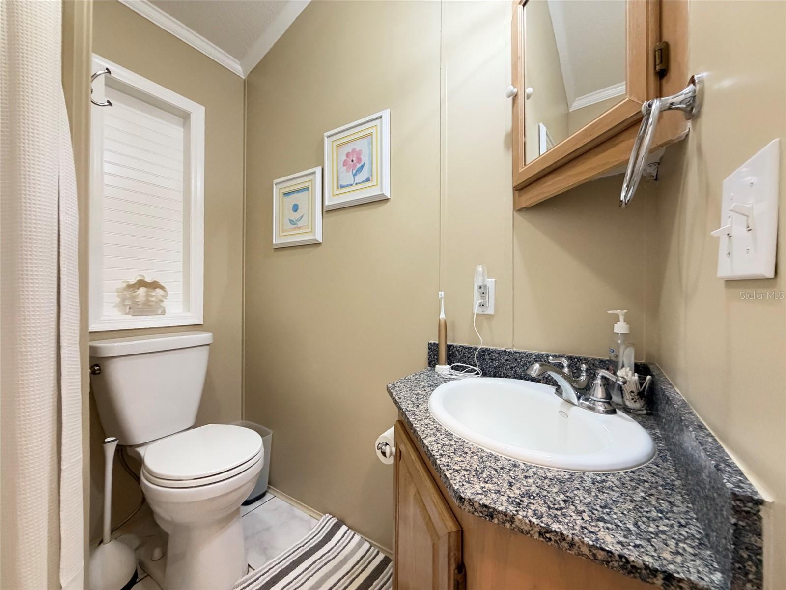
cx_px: 393
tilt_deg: +0.2
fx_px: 318
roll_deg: +0.6
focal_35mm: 14
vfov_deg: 85.7
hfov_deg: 102.1
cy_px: 295
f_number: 2.2
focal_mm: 2.22
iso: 640
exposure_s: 1/60
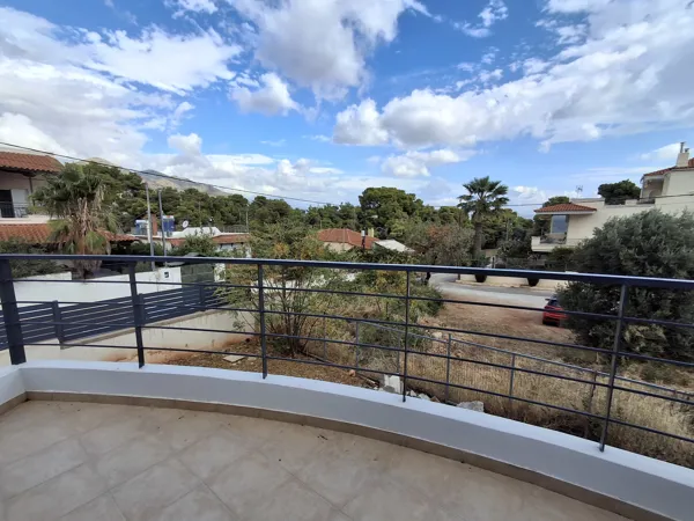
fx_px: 321
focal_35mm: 16
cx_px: 347
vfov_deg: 78.1
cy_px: 260
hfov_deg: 94.5
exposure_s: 1/1264
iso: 40
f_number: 2.2
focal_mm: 1.64
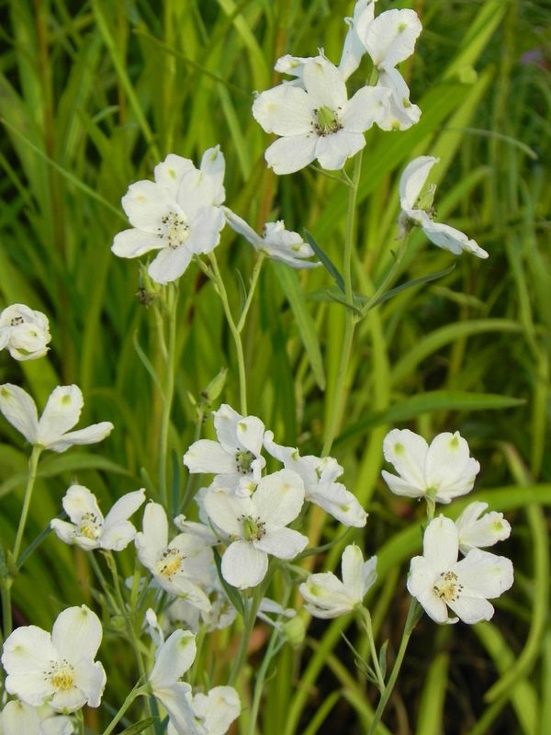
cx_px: 276
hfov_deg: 6.0
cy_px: 368
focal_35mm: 247
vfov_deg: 8.0
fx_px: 5242
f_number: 5
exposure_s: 1/160
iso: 160
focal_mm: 44
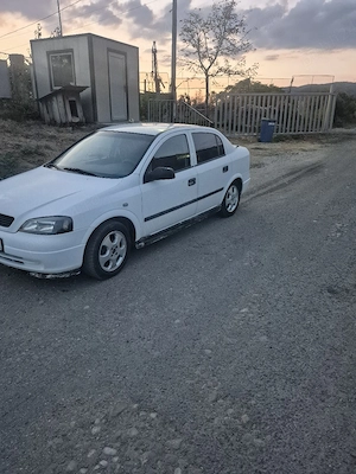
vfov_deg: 73.9
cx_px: 178
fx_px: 315
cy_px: 237
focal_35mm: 23
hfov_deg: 58.9
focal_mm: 5.4
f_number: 1.8
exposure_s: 1/100
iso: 1250
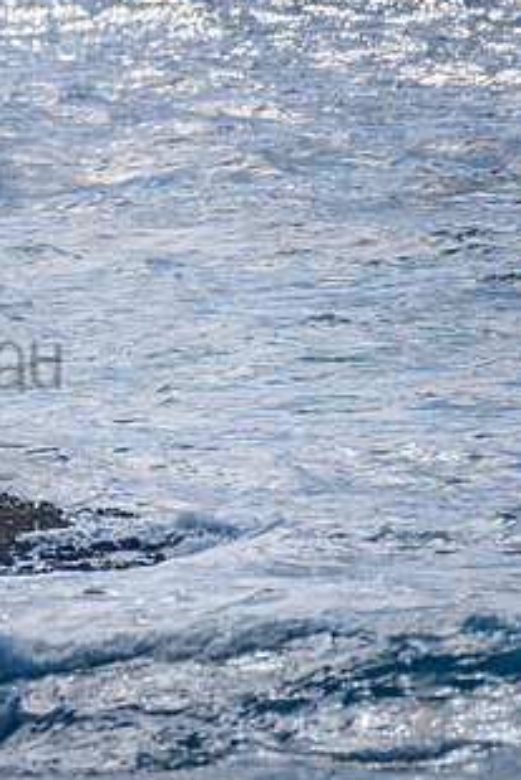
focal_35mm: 1146
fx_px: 24848
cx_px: -357
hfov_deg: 1.2
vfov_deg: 1.8
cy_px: 332
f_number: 6.3
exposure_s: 1/2000
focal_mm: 500
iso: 64
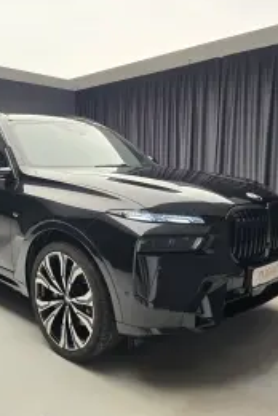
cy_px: 207
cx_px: 105
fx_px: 382
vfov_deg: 57.2
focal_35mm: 33
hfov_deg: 39.7
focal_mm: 6.3
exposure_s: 1/61
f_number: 1.7
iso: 64
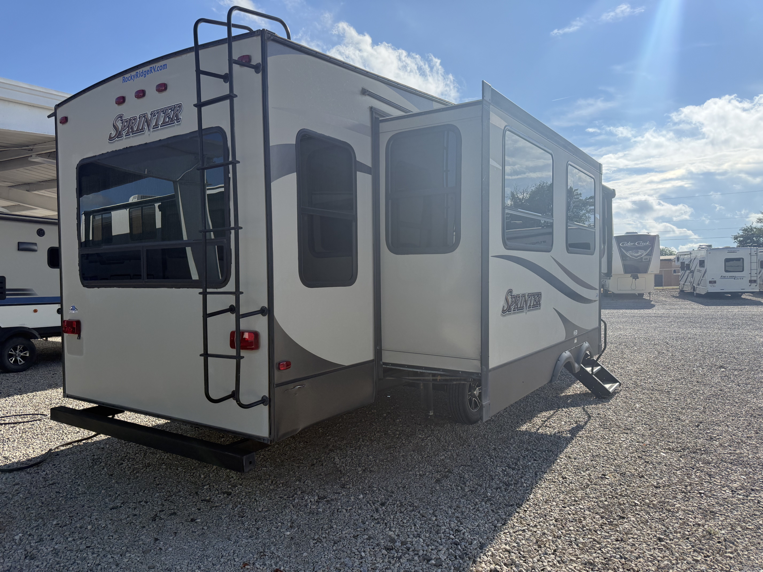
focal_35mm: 24
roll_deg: +0.7
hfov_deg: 71.6
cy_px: 286
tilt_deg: -0.7
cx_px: 382
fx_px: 529
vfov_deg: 56.8
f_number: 1.78
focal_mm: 6.76
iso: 100
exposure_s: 1/6173
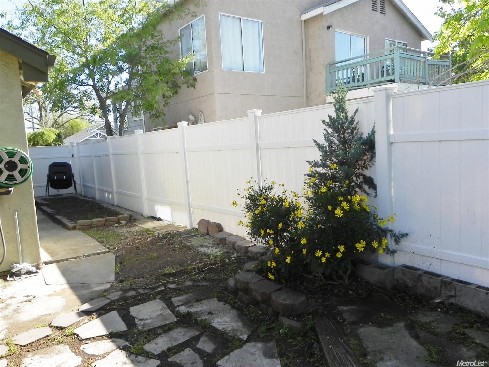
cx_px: 244
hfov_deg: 67.3
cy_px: 184
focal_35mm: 26
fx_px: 367
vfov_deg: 53.0
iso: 160
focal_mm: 4.6
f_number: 5.6
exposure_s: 1/204
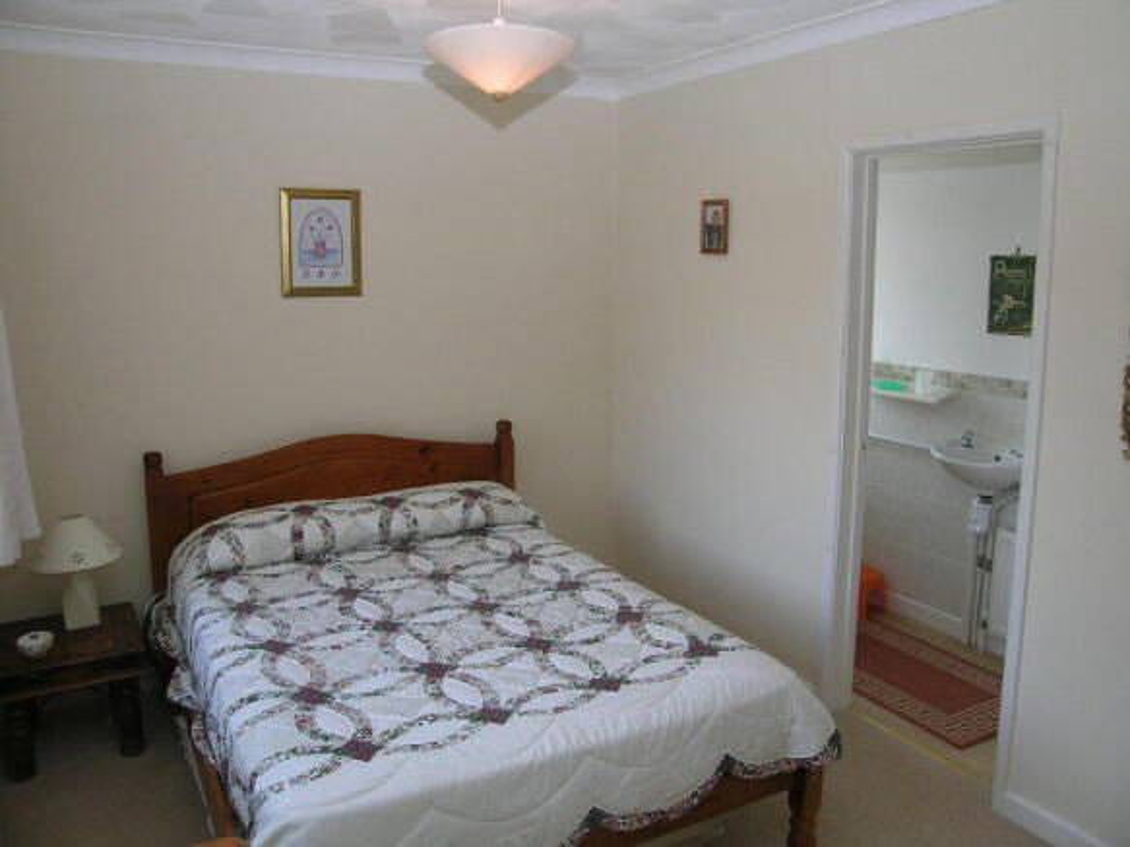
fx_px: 914
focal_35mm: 28
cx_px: 565
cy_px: 424
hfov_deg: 63.5
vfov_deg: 49.7
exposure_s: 1/30
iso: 50
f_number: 4
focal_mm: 5.8
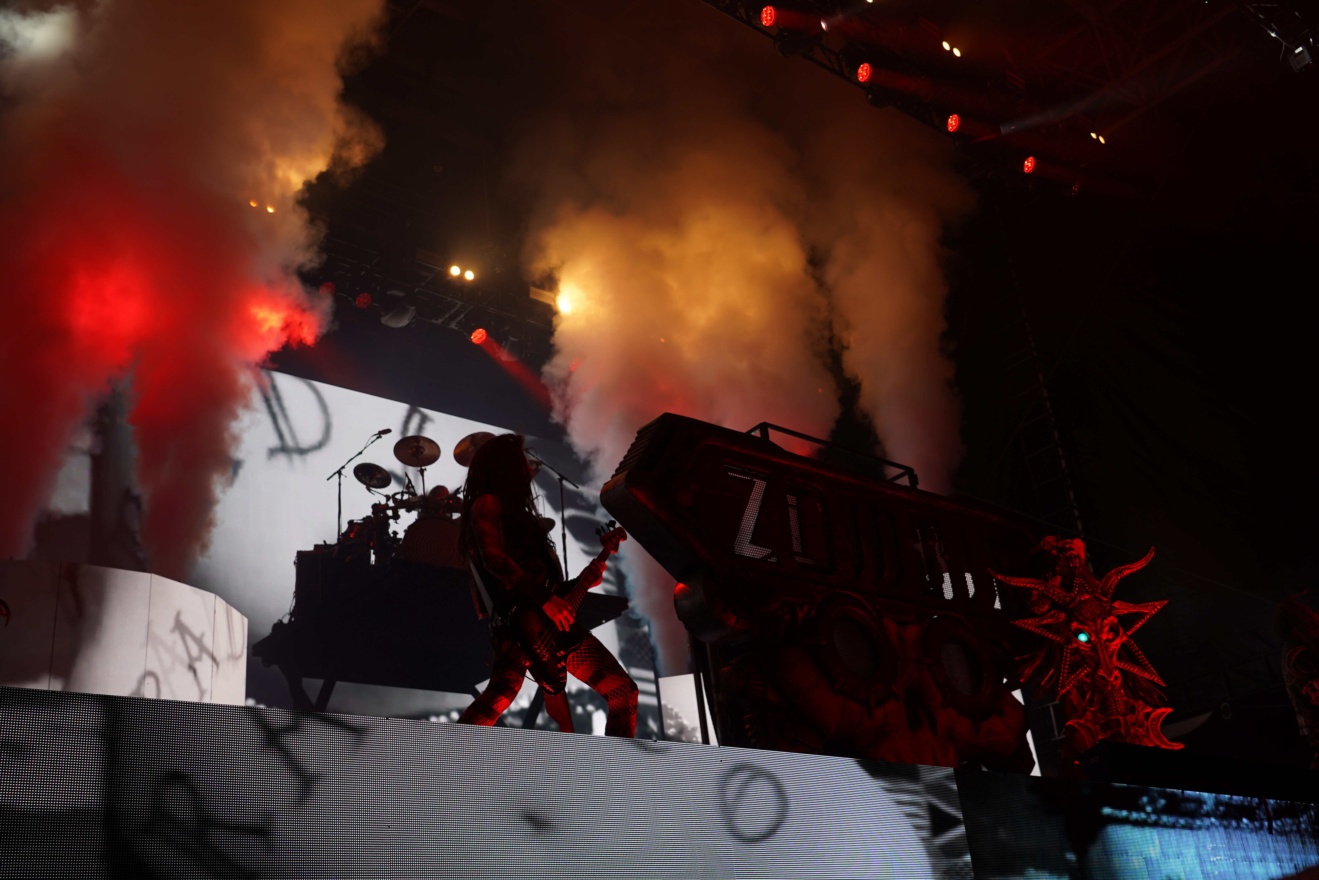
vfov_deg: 37.9
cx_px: 660
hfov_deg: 54.4
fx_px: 1282
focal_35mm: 35
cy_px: 440
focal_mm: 35
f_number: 5
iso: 100
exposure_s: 1/60
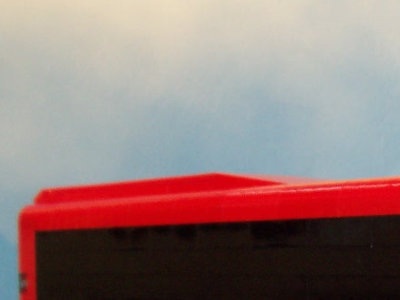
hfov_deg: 18.3
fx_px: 1156
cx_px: 514
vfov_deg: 14.4
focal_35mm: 100
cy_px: 332
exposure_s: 1/30
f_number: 2.8
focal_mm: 5.6
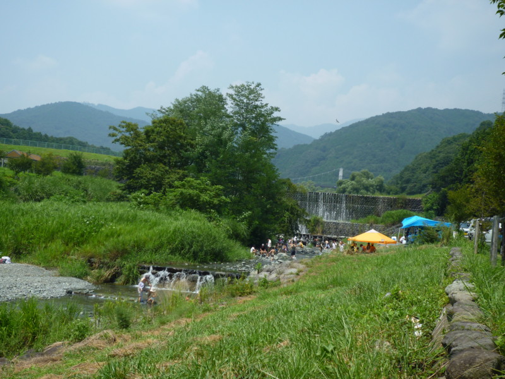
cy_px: 190
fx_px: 642
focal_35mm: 44
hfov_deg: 42.9
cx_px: 252
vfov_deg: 32.9
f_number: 4.3
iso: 80
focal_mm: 7.8
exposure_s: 1/500
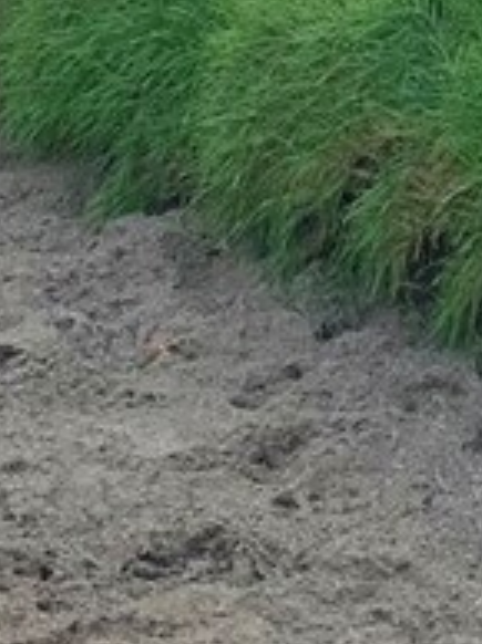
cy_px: -767
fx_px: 3591
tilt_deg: +5.8
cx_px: 485
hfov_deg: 7.6
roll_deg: +1.5
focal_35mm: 193
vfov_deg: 9.4
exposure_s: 1/2481
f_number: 1.8
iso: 25
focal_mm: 4.25
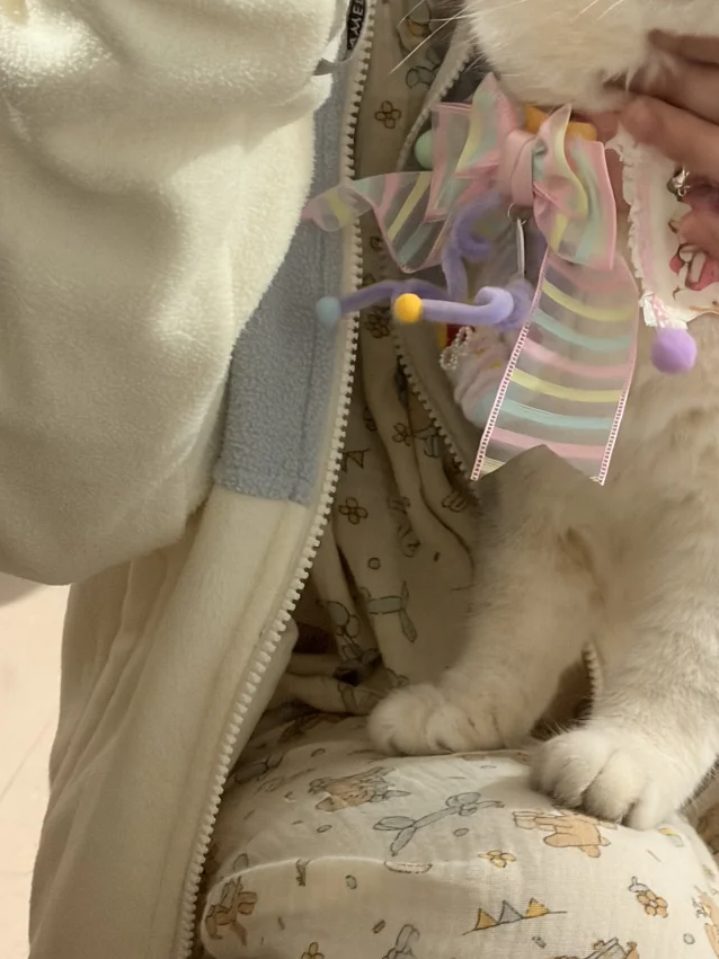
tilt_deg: -35.1
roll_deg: +0.2
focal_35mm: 88
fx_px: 2438
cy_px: 396
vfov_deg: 22.2
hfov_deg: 16.6
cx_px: 580
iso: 320
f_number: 1.6
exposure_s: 1/35
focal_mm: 5.96
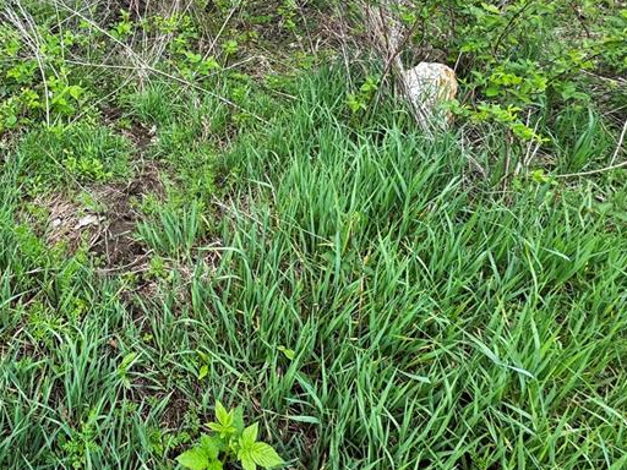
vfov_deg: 47.8
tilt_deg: -35.9
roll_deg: -1.5
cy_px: 114
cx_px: 114
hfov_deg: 58.0
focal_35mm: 28
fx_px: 507
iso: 40
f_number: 2.2
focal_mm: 2.22
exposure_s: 1/265
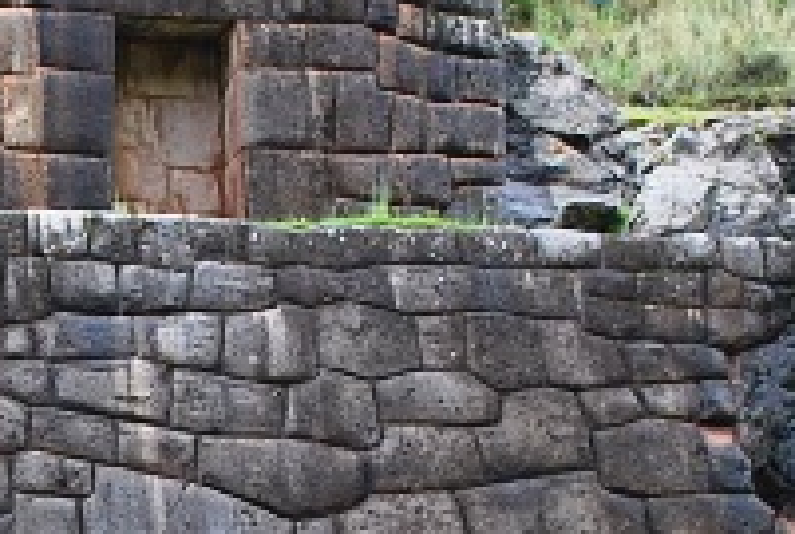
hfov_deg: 12.0
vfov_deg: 8.1
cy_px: 665
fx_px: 3718
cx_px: -129
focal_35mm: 168
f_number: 5.6
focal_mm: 22
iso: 200
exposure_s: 1/125
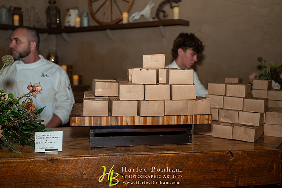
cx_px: 141
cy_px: 94
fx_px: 313
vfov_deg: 33.4
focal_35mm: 40
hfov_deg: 48.5
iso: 1600
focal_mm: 40
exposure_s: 1/200
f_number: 4
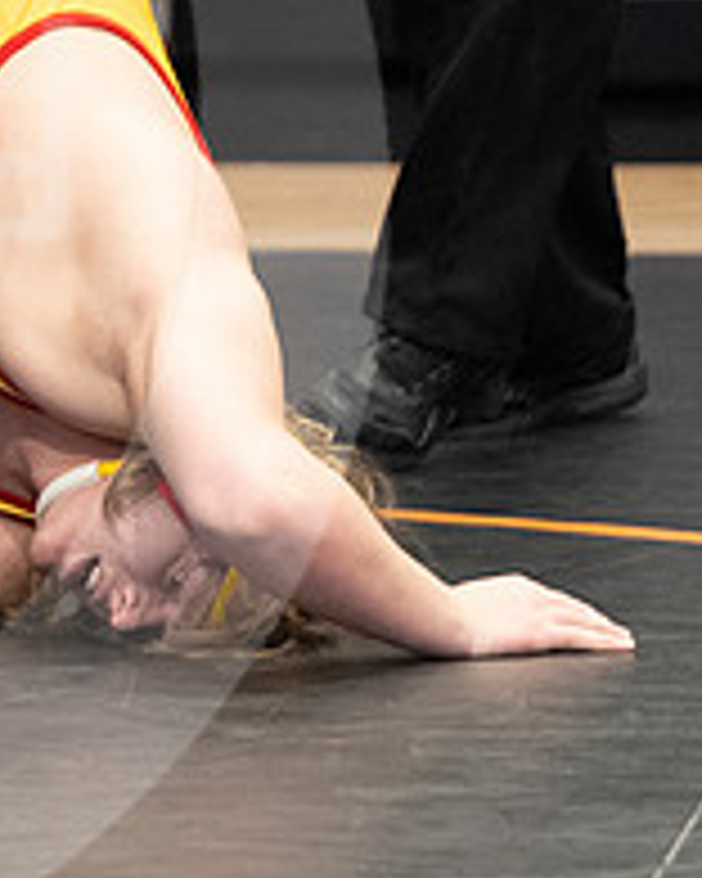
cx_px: -218
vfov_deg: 3.2
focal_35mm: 606
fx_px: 15738
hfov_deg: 2.6
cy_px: 439
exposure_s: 1/1000
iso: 3200
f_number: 2.8
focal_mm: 125
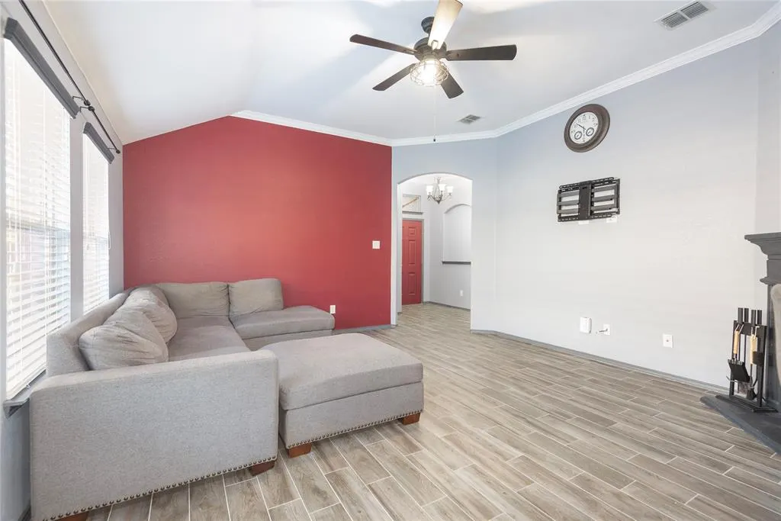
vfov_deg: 73.8
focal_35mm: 16
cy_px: 260
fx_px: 347
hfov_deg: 96.7
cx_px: 390
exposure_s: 2
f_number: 7.1
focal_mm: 16
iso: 100
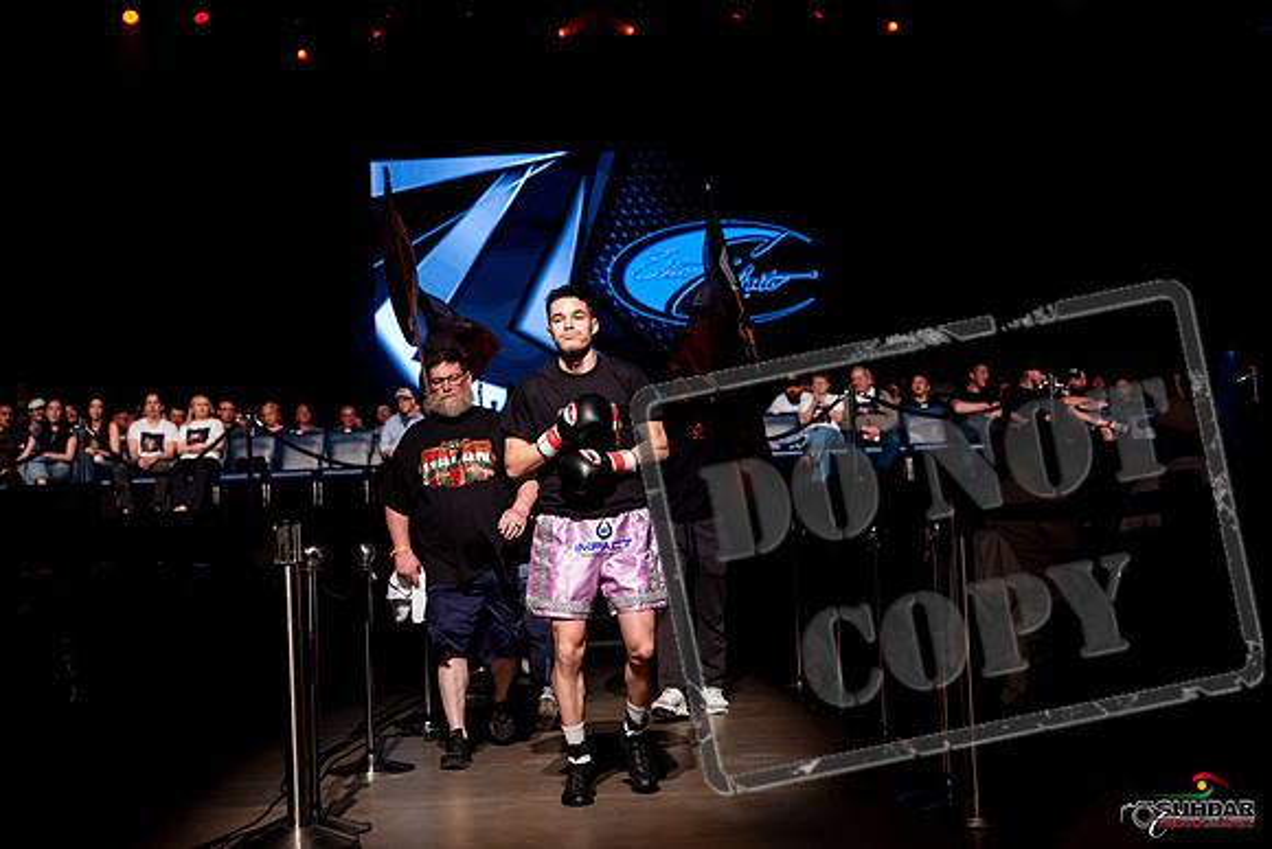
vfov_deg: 27.0
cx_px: 636
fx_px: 1767
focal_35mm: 50
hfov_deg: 39.6
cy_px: 424
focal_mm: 50
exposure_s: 1/640
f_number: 3.2
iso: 4000
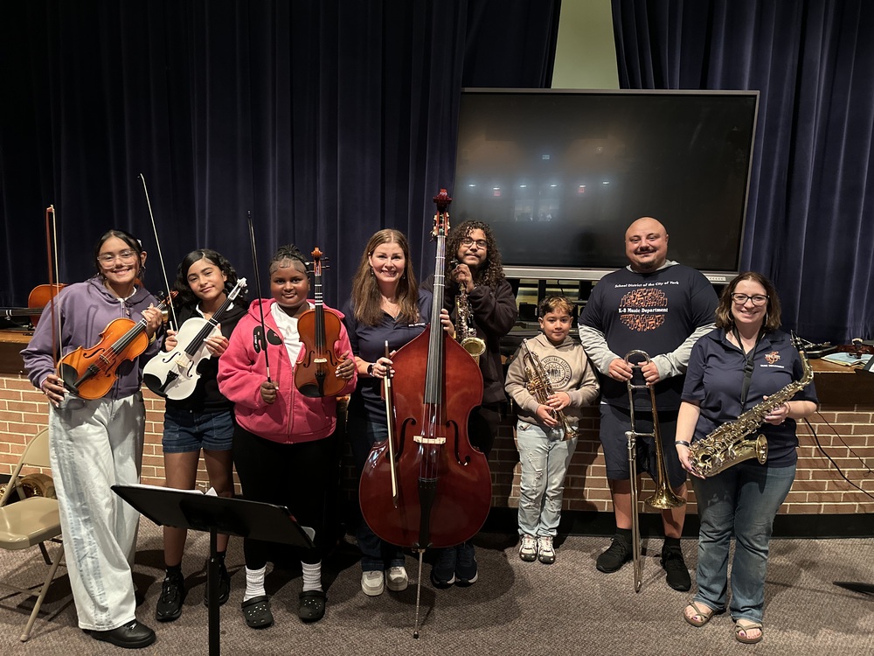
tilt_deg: -8.1
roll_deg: -1.5
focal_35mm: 24
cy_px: 328
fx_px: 606
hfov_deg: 71.6
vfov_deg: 56.8
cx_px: 437
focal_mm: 6.86
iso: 1000
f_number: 1.78
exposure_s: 1/30
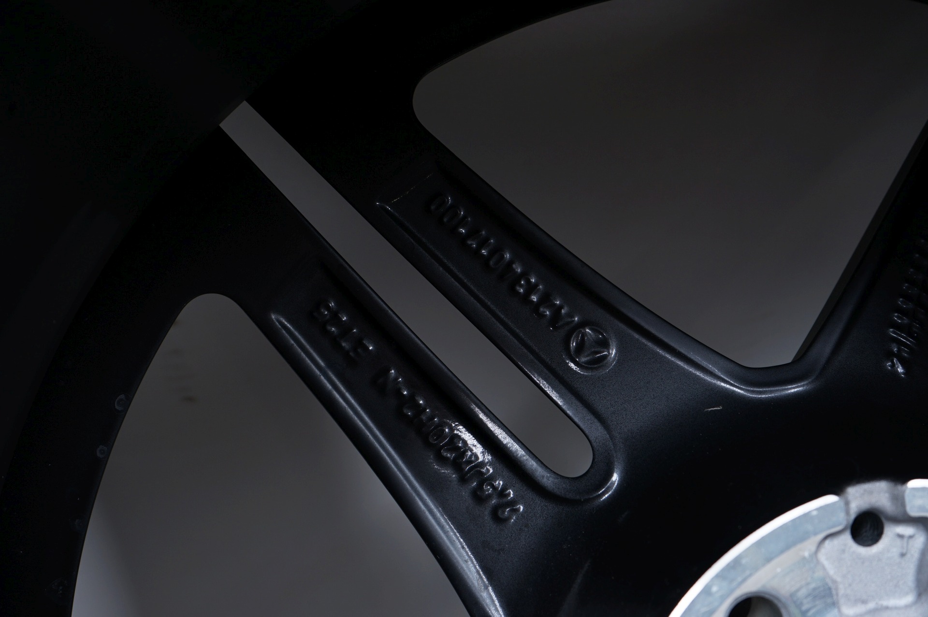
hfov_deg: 42.8
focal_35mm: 46
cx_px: 464
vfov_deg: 29.2
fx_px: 1185
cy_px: 308
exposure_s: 1/125
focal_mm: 46
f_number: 7.1
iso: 250
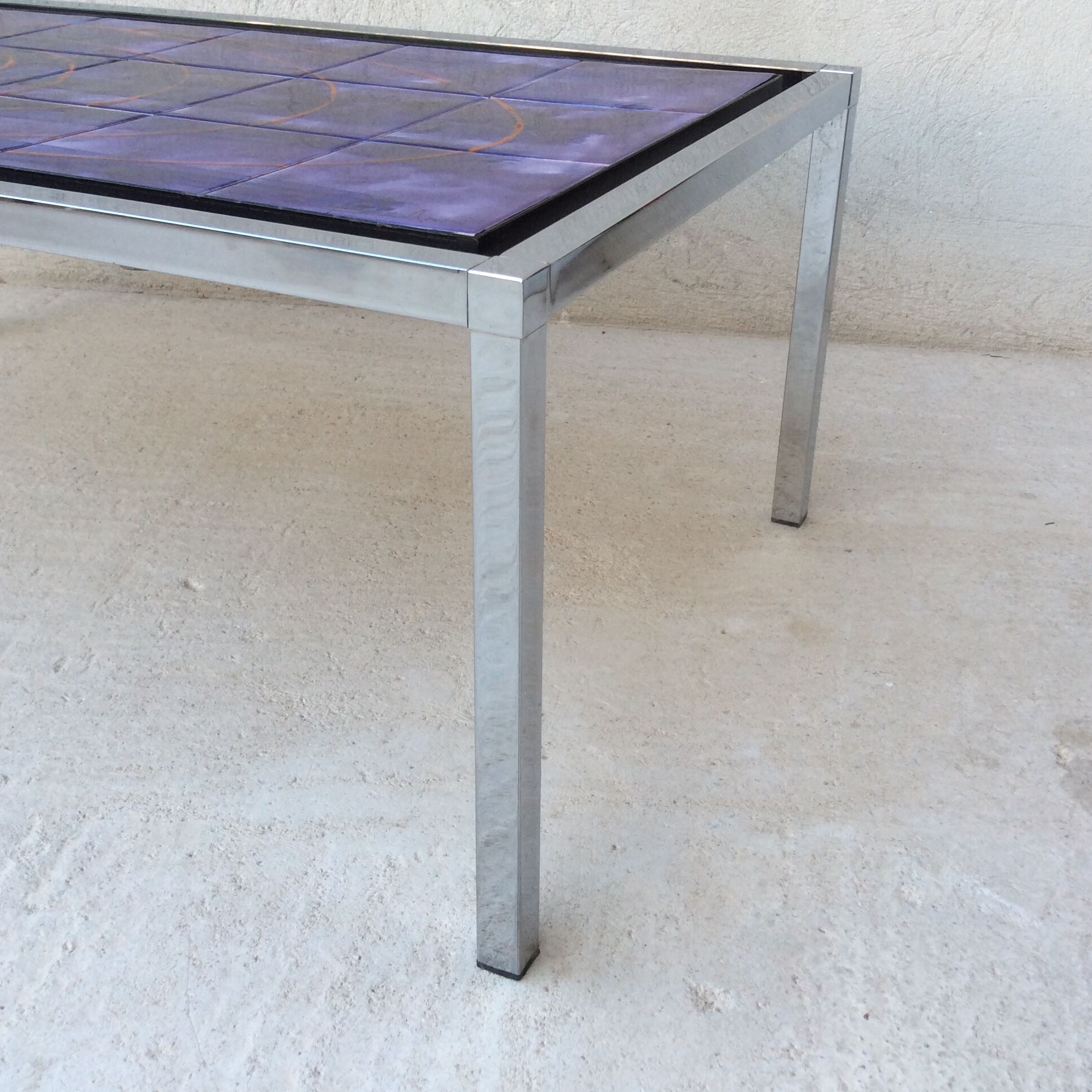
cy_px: 482
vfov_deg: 43.8
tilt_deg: -24.3
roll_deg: -0.2
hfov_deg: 43.9
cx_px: 547
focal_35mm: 38
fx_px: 1356
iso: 32
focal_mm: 3.3
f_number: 2.4
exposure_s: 1/100
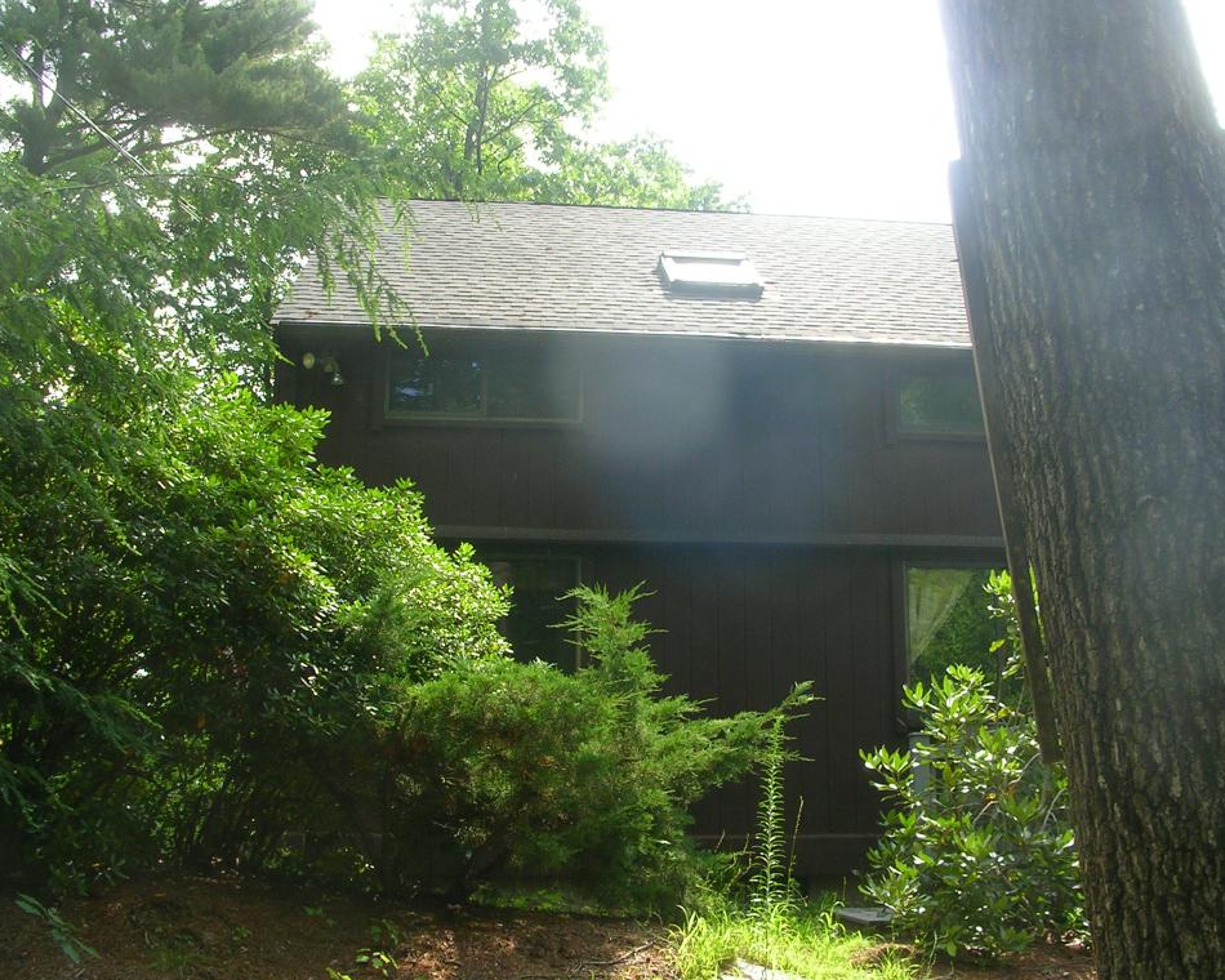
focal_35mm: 40
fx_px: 1450
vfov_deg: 37.3
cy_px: 494
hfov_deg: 45.8
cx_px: 651
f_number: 5.6
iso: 50
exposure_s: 1/82.1
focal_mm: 5.8
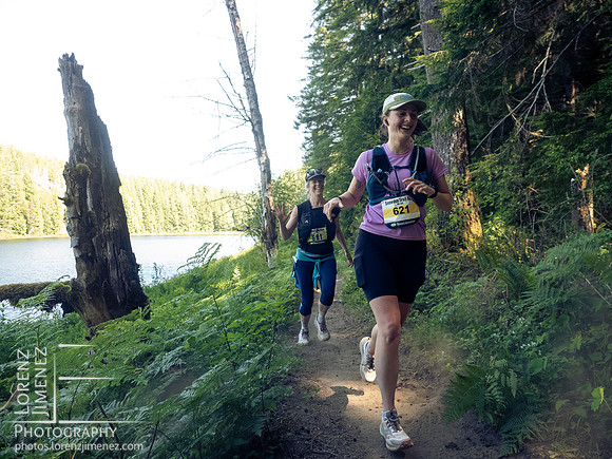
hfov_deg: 71.6
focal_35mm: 24
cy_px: 230
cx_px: 306
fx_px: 424
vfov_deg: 56.8
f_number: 2.8
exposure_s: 1/1000
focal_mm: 12
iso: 2000
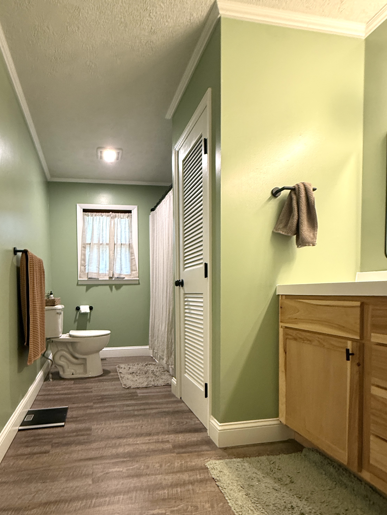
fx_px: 283
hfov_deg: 67.2
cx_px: 136
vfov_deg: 83.8
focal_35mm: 19
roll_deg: -1.1
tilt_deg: -2.0
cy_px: 305
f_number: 2.2
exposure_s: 1/60
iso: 320
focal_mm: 2.22
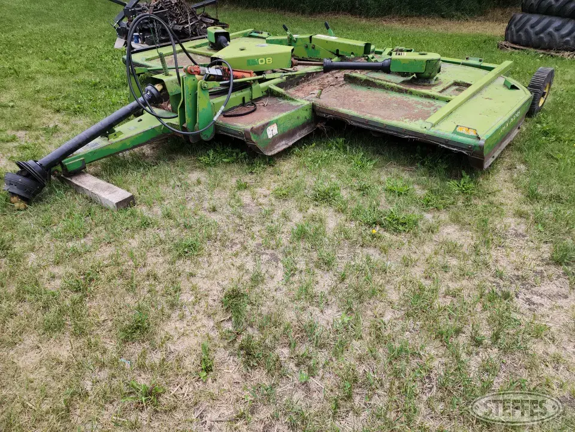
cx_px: 288
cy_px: 216
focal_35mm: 23
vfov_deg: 58.9
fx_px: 382
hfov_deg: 73.9
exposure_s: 1/509
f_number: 1.8
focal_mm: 6.4
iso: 12
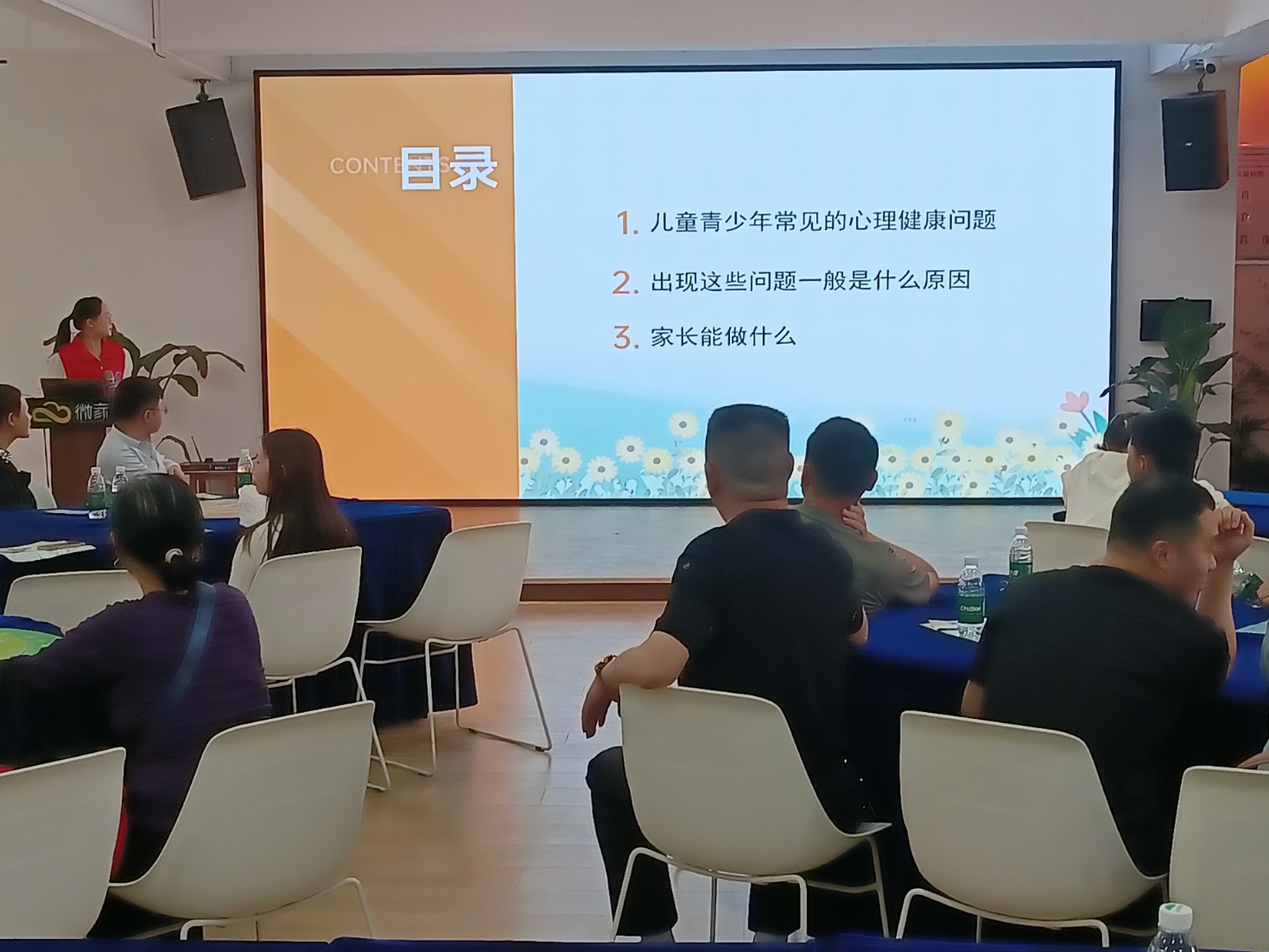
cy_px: 513
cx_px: 653
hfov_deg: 38.9
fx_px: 1796
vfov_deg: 29.7
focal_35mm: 49
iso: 335
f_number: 1.9
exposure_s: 1/50
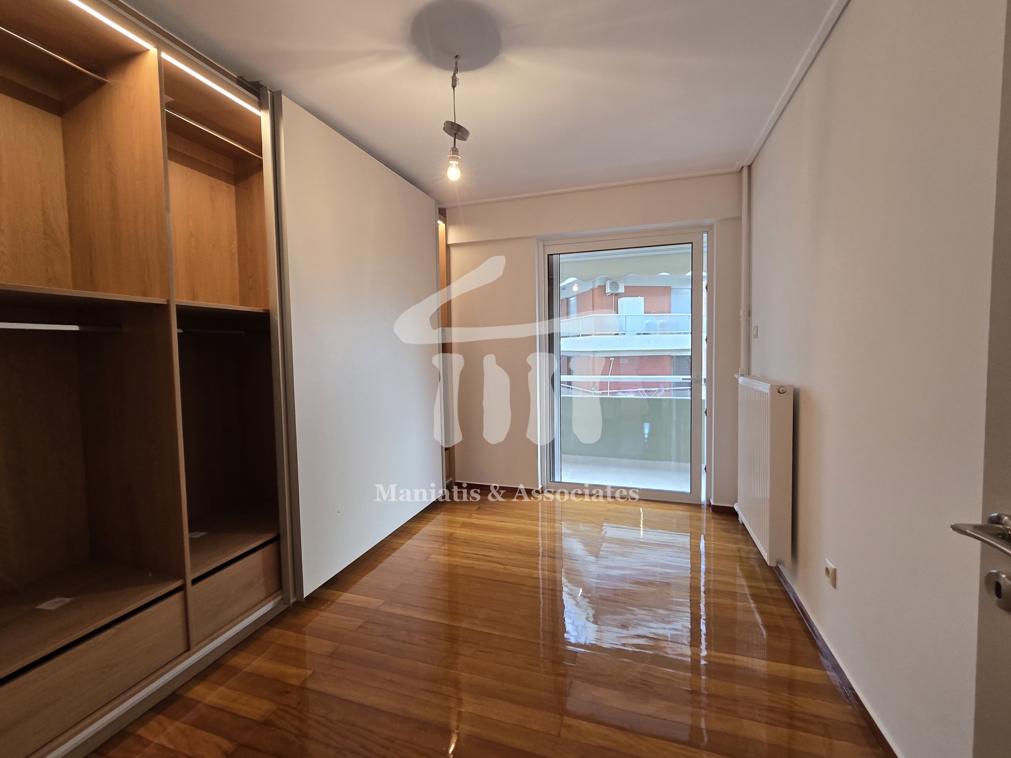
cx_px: 506
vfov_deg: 89.9
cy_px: 379
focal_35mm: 13
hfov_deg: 106.2
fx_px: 380
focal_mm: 2.2
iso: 125
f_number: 2.2
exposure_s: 1/50
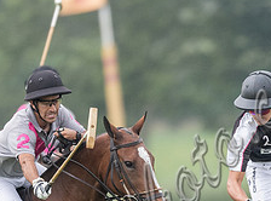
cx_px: 258
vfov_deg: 0.7
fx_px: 16409
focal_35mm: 2105
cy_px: 278
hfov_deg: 0.9
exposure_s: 1/1000
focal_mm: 500
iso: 800
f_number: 4
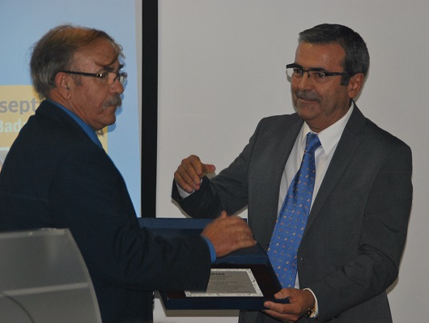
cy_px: 162
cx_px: 227
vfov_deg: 8.7
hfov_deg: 11.5
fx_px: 2127
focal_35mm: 172
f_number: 6
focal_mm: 105
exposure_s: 1/60
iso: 640
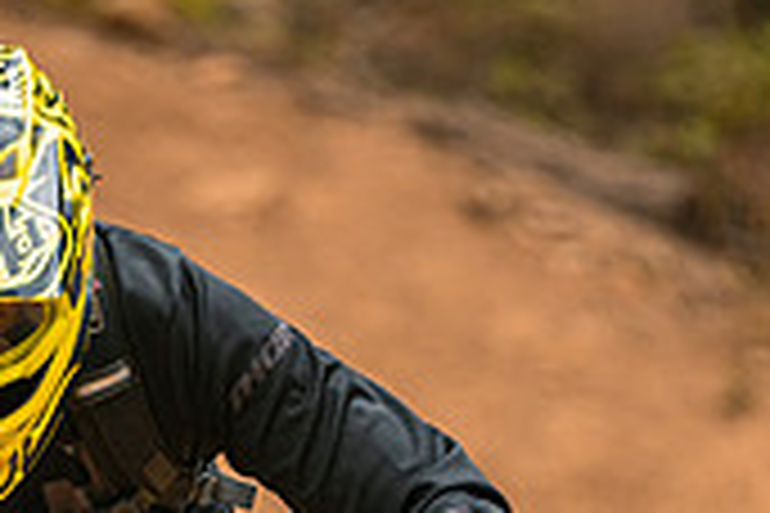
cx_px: 191
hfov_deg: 2.8
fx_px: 15720
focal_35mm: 735
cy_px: 804
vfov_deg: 1.9
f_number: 2.8
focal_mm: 200
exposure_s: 1/1600
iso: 250
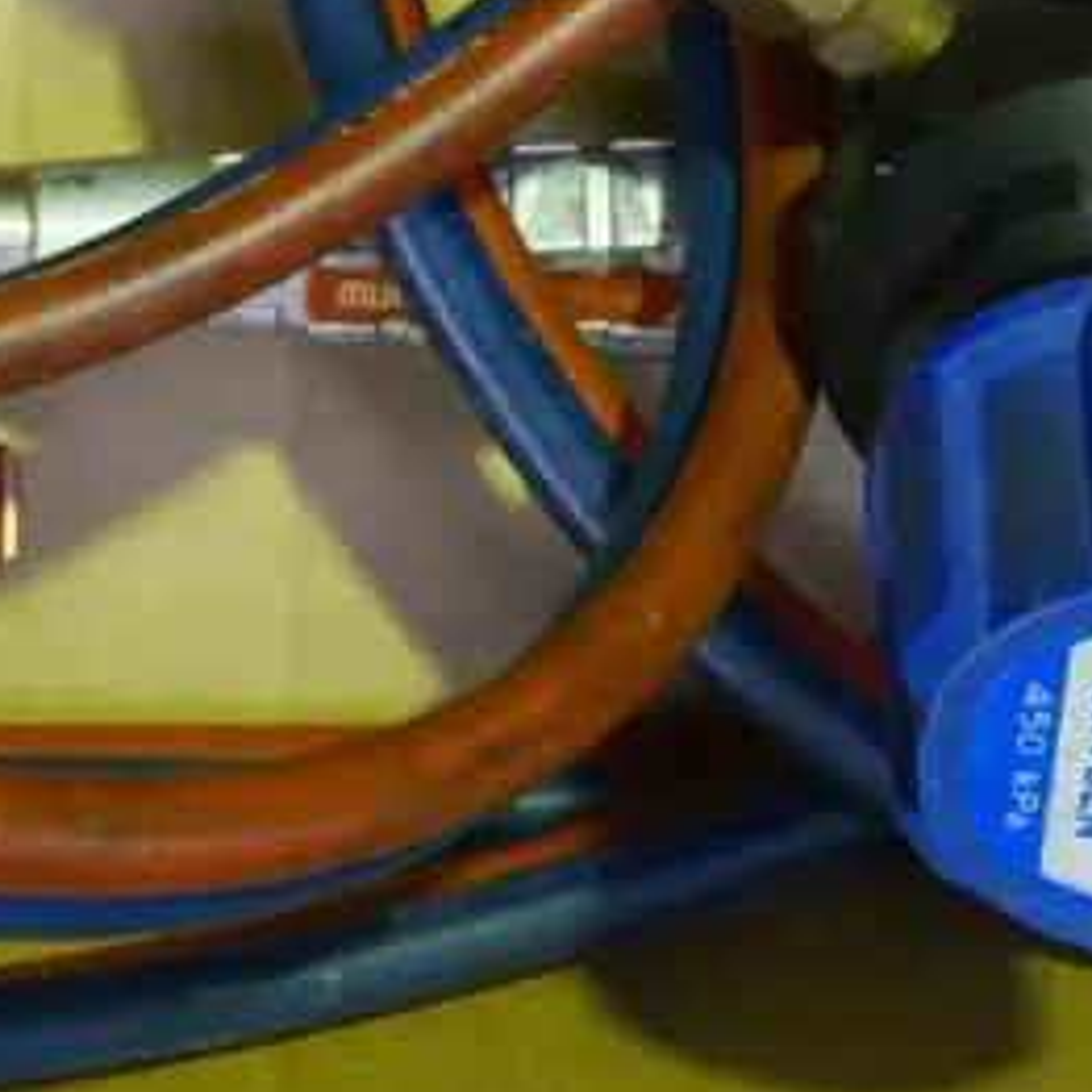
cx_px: 308
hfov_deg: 12.6
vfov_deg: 12.3
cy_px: -319
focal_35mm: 138
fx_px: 4925
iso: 3200
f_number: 4.6
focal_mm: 20
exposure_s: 1/80
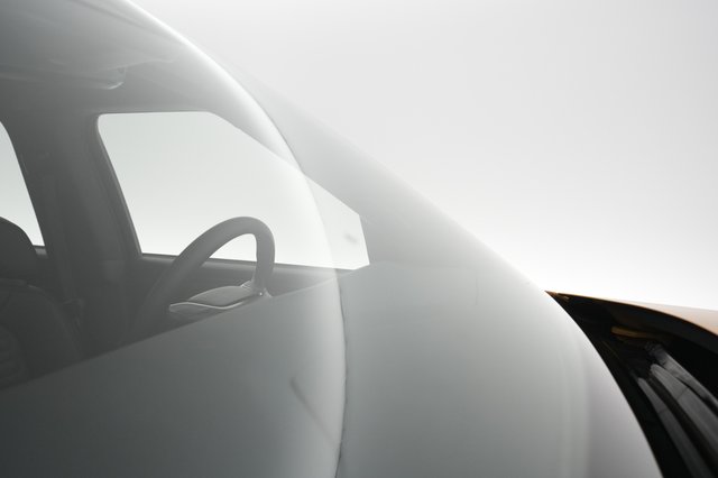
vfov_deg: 46.4
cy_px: 239
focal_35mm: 28
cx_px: 359
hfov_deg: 65.5
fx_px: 558
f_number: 4.5
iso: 2500
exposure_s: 1/125
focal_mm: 28
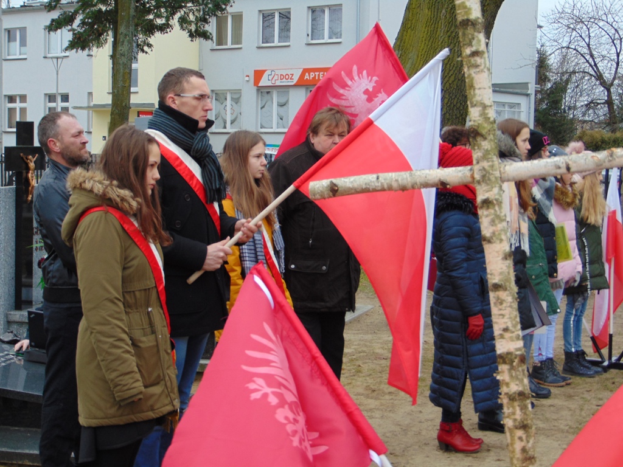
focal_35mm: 71
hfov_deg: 27.4
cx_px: 312
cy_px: 234
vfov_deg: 20.7
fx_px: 1278
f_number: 3.7
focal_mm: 12.8
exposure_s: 1/60
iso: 80
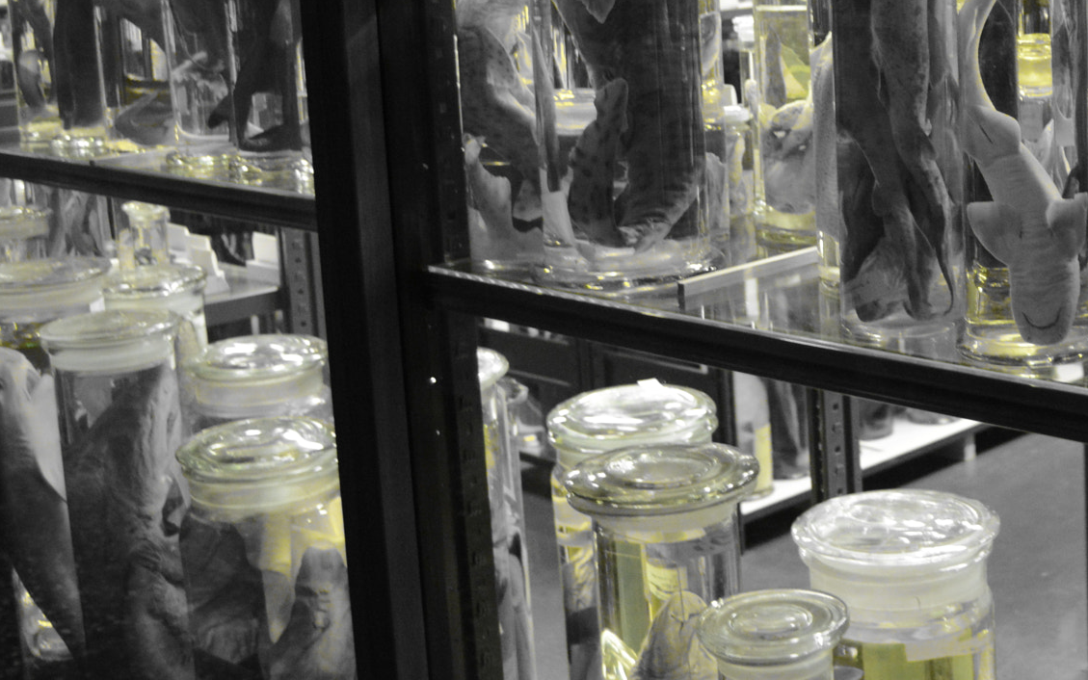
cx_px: 960
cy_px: 120
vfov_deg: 21.0
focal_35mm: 61
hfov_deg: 32.0
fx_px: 1809
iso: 2000
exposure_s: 1/30
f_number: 3.5
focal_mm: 22
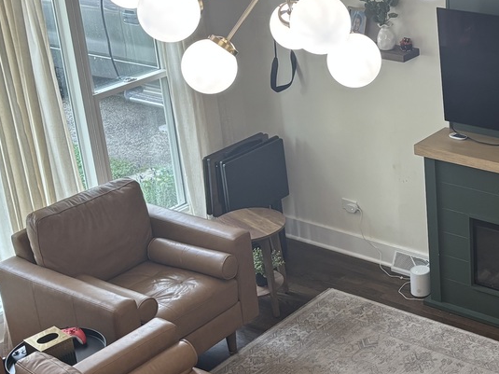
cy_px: 164
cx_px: 450
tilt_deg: -21.7
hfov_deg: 26.8
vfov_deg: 21.0
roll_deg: +1.9
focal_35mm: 70
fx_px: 1009
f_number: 1.6
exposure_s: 1/120
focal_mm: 5.96
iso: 100
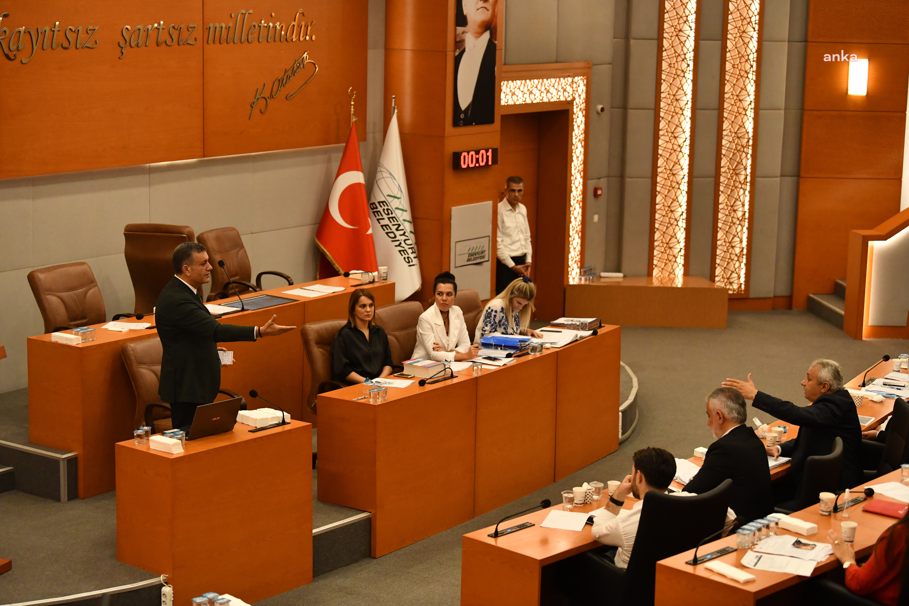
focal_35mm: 70
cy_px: 303
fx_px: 1767
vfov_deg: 19.5
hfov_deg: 28.8
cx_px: 454
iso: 2500
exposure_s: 1/400
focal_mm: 70
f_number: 2.8
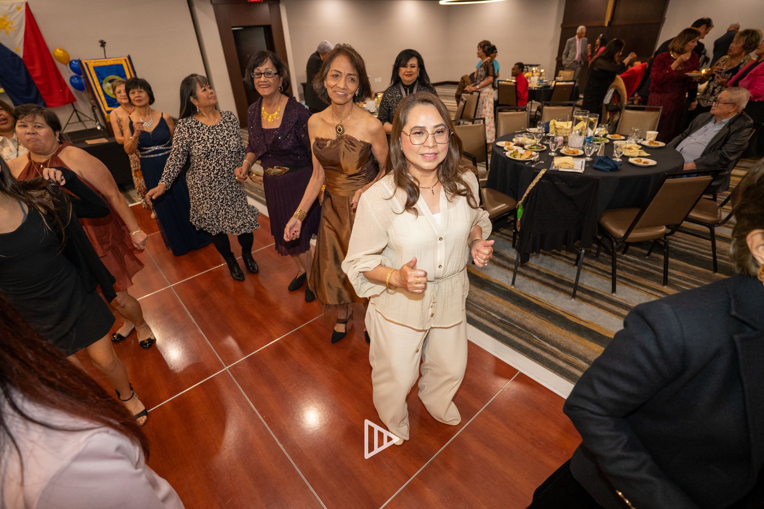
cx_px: 382
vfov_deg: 70.4
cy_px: 254
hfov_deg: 93.3
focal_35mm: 17
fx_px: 361
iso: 1600
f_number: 3.2
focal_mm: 17
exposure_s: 1/125
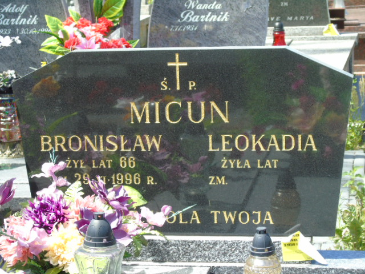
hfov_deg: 18.2
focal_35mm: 108
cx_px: 182
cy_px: 137
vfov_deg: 13.7
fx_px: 1139
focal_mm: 19
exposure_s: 1/160
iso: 80
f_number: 4.4
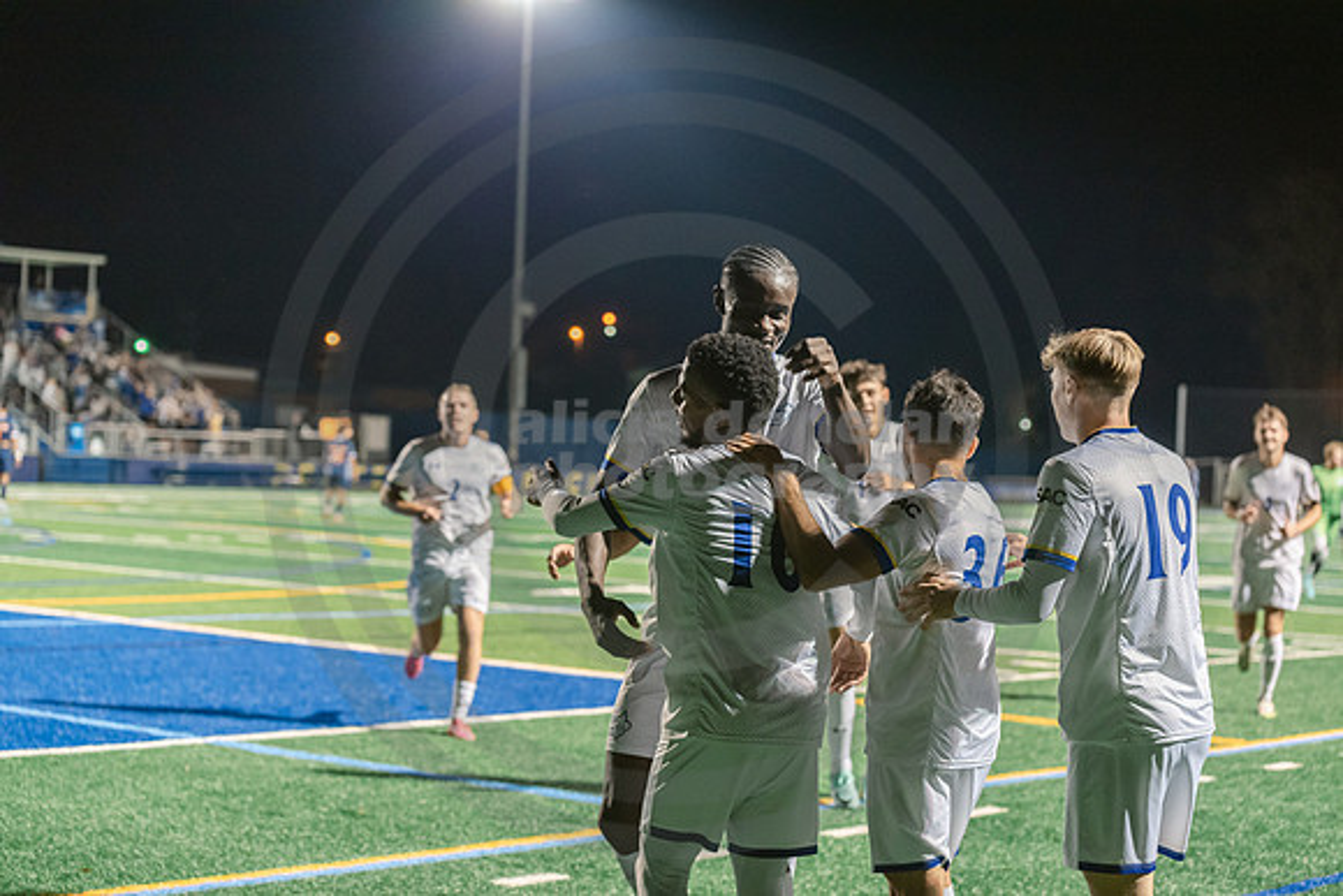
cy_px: 448
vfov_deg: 19.5
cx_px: 672
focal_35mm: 70
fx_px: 2612
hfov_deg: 28.8
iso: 2500
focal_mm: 70
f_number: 3
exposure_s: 1/250
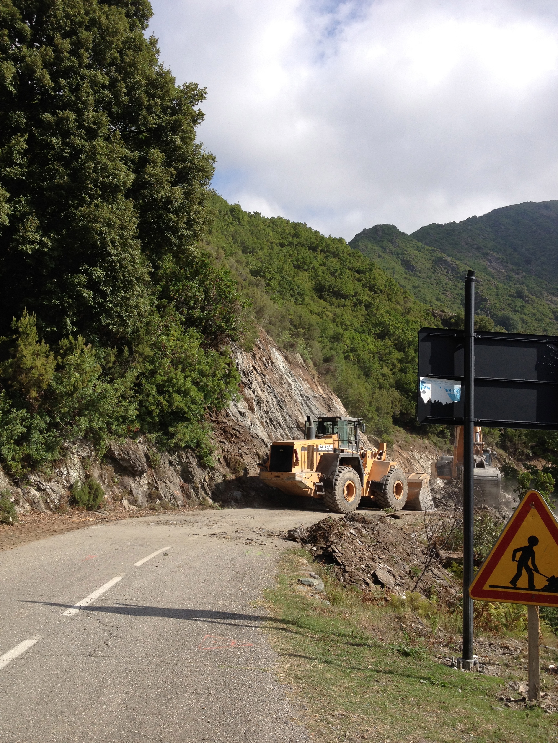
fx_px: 752
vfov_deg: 52.6
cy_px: 372
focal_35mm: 35
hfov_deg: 40.7
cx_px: 279
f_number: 2.4
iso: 64
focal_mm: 4.28
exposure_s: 1/1227
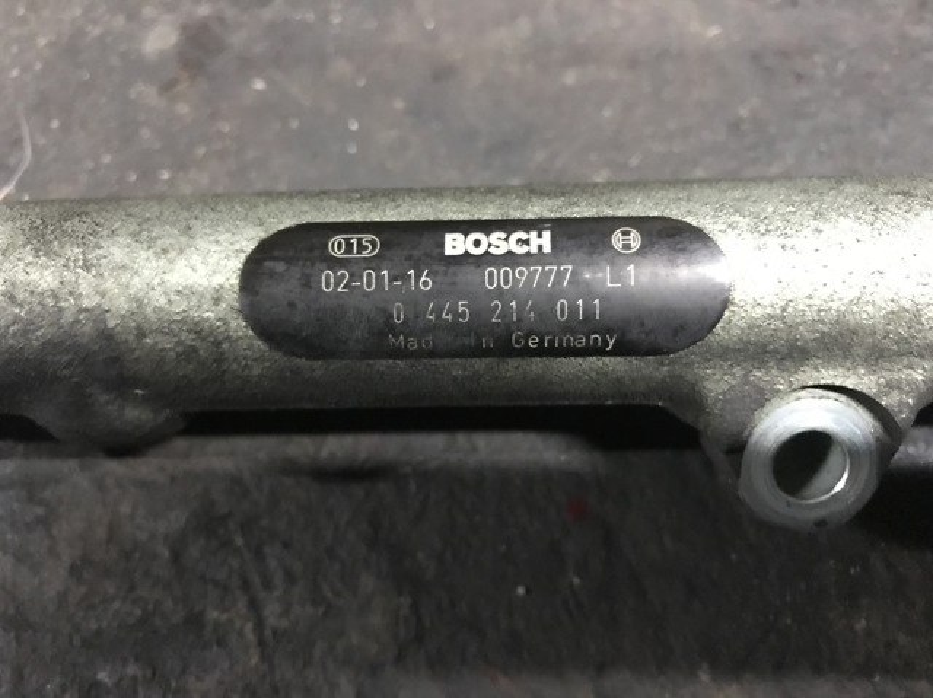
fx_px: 754
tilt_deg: -67.2
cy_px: 349
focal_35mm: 28
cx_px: 466
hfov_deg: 63.5
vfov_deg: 49.7
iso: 100
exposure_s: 1/4
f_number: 1.8
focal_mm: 3.99
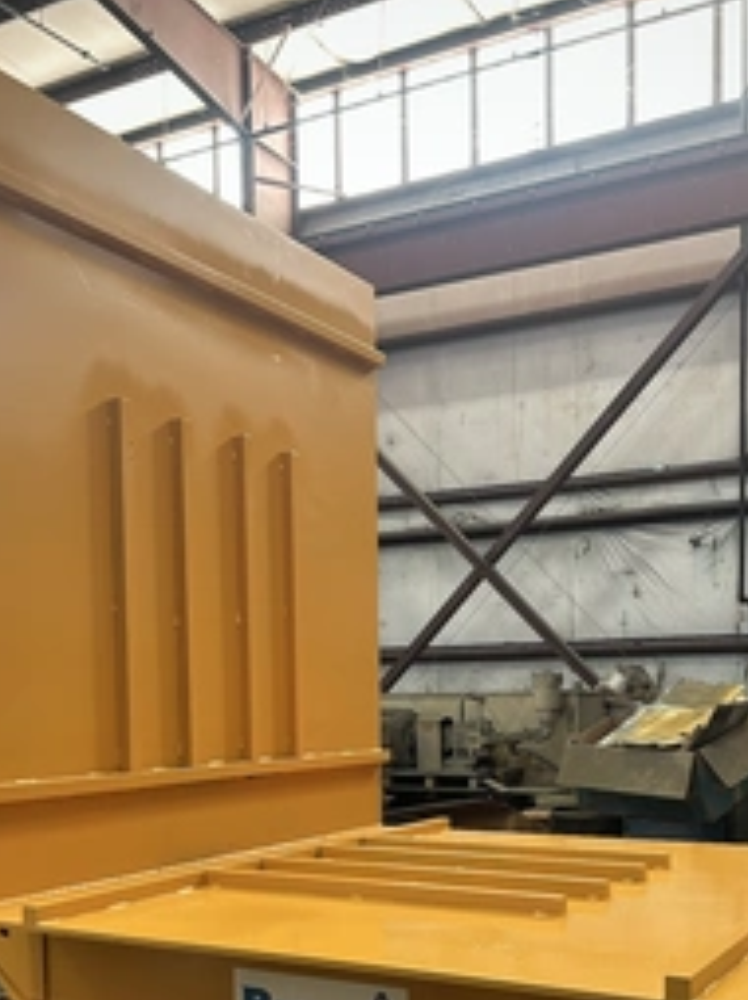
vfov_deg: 44.1
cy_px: 764
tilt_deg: -4.2
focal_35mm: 41
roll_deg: +1.0
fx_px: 1183
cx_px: 402
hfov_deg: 35.1
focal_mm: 5.7
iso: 160
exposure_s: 1/60
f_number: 1.5
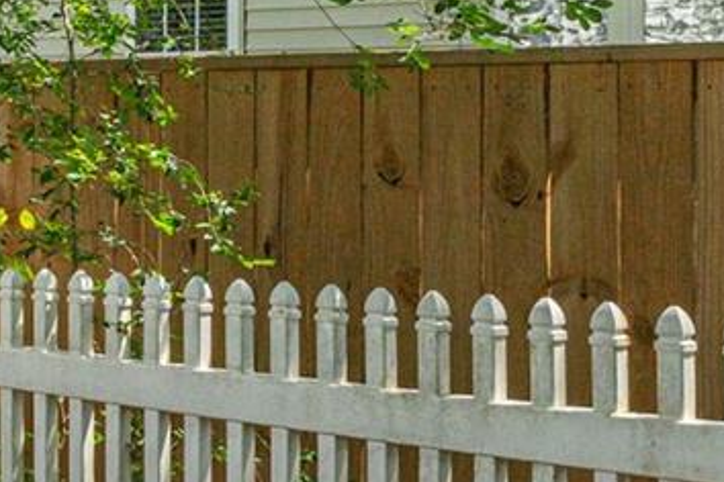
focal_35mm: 81
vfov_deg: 16.8
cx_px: -642
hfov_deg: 18.5
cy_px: 146
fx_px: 1629
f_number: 8
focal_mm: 14
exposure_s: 1/1250
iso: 320
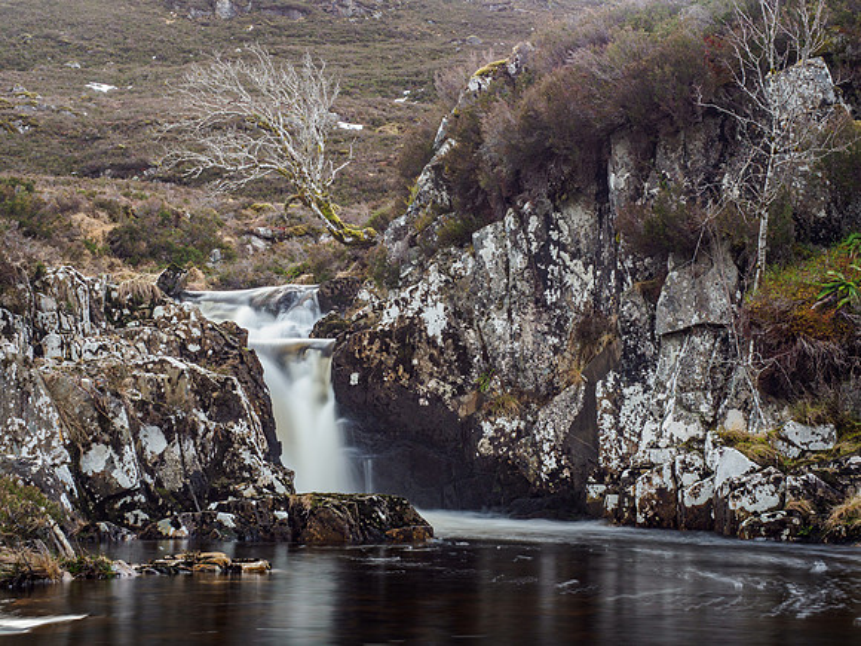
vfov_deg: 23.7
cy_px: 323
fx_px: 1542
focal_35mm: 62
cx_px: 430
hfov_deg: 31.2
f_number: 7.1
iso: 200
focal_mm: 31
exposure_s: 3.2
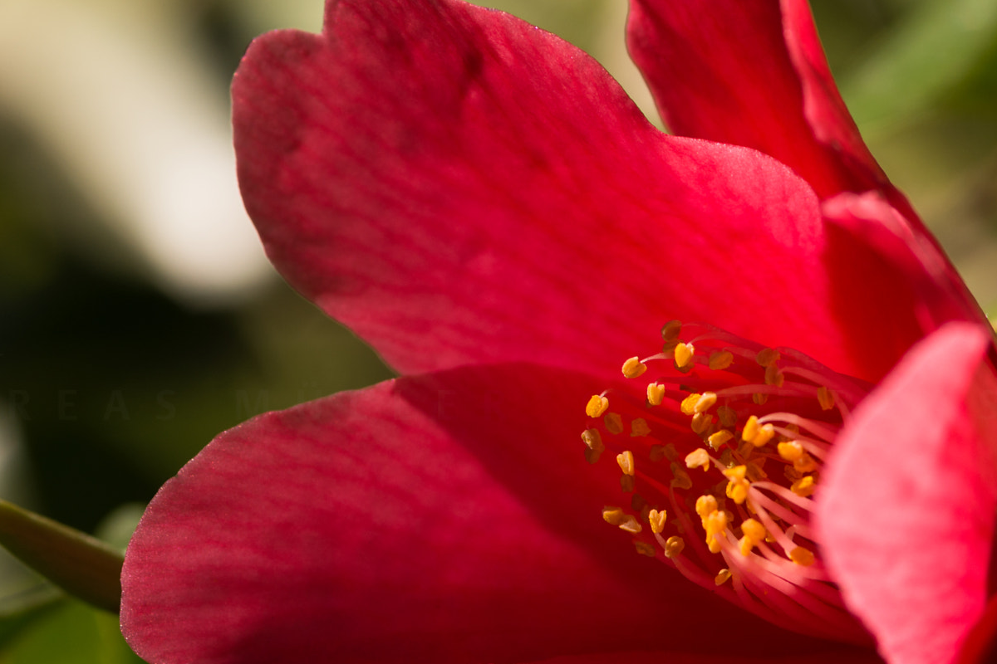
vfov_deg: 5.1
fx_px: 7445
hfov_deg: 7.7
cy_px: 366
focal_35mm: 269
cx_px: 544
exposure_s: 1/320
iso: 125
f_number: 6.3
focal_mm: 105
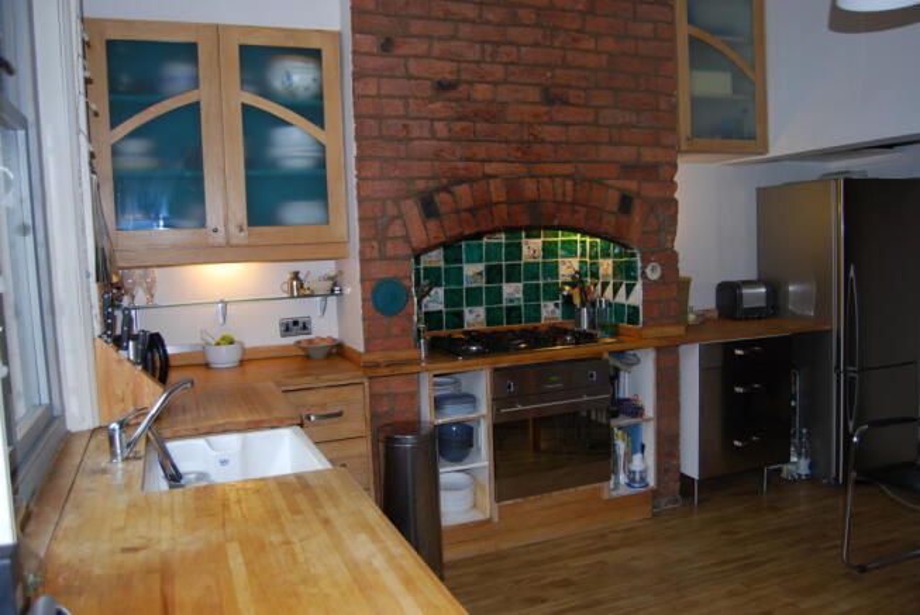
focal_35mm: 28
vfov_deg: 45.8
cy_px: 308
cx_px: 460
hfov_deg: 64.5
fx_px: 729
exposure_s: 1/60
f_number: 3.5
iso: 200
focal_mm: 19
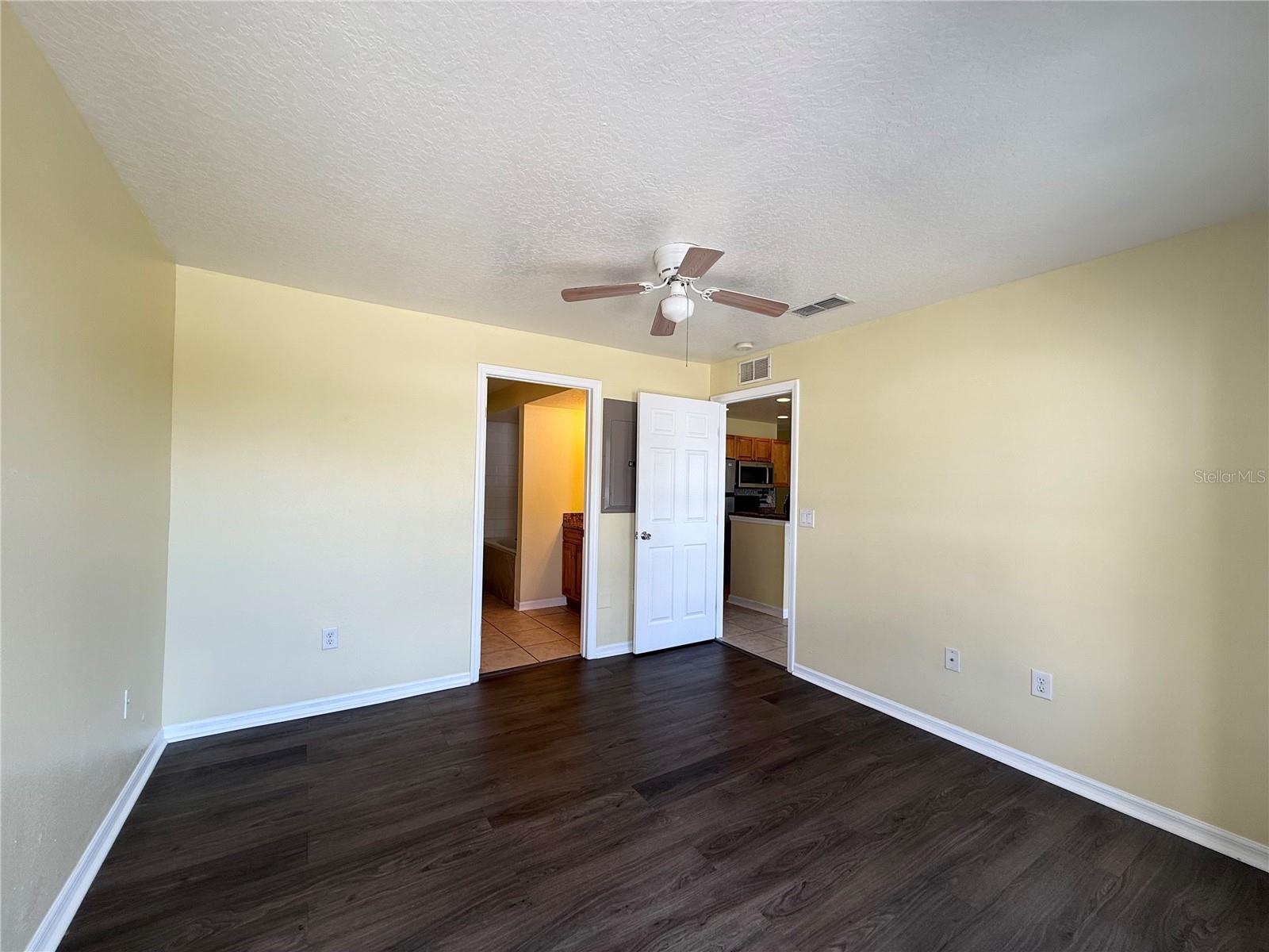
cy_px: 476
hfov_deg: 102.1
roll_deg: -1.4
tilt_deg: +0.4
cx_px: 634
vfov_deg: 85.7
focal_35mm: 14
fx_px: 513
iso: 50
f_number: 2.2
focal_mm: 2.22
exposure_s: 1/120
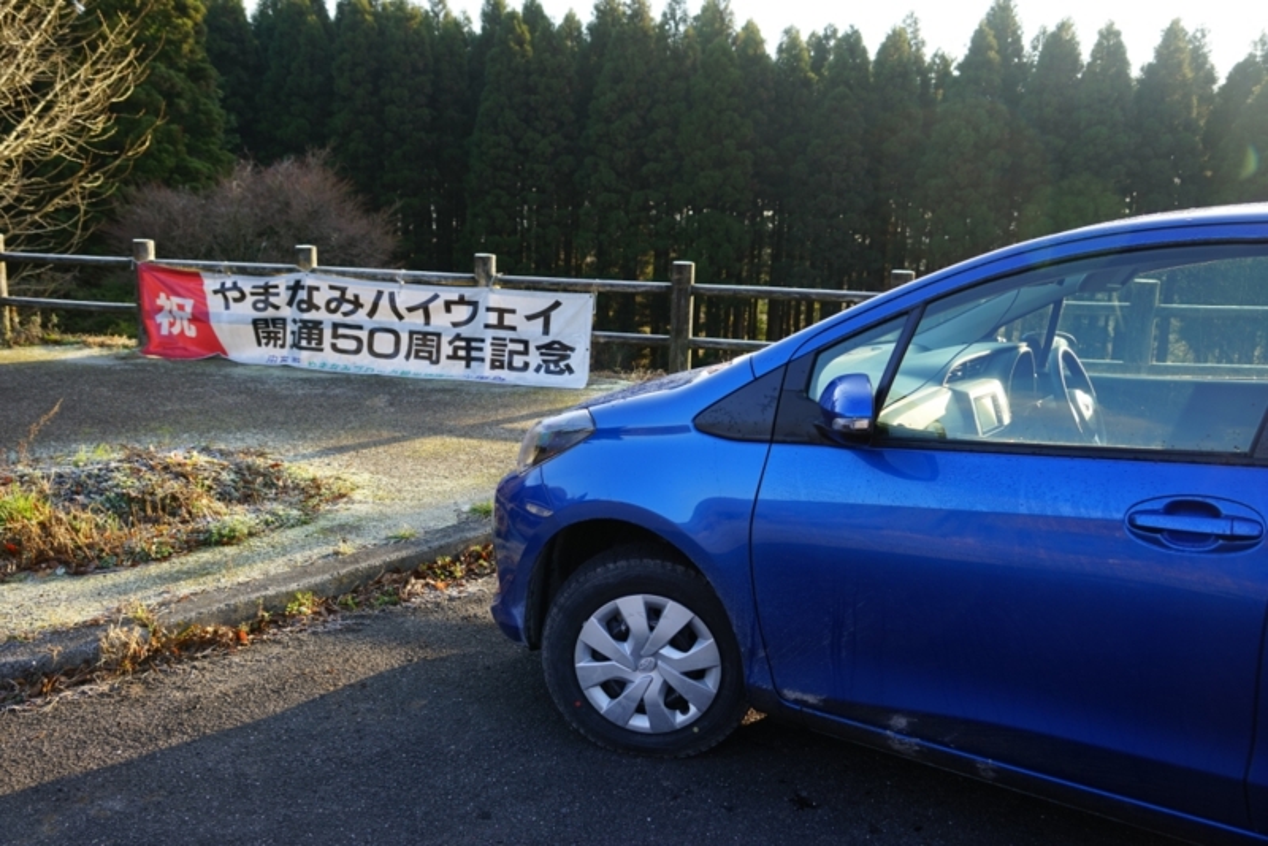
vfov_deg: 42.4
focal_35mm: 31
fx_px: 1092
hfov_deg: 60.3
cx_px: 634
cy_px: 423
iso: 100
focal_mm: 31
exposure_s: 1/90
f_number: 4.5
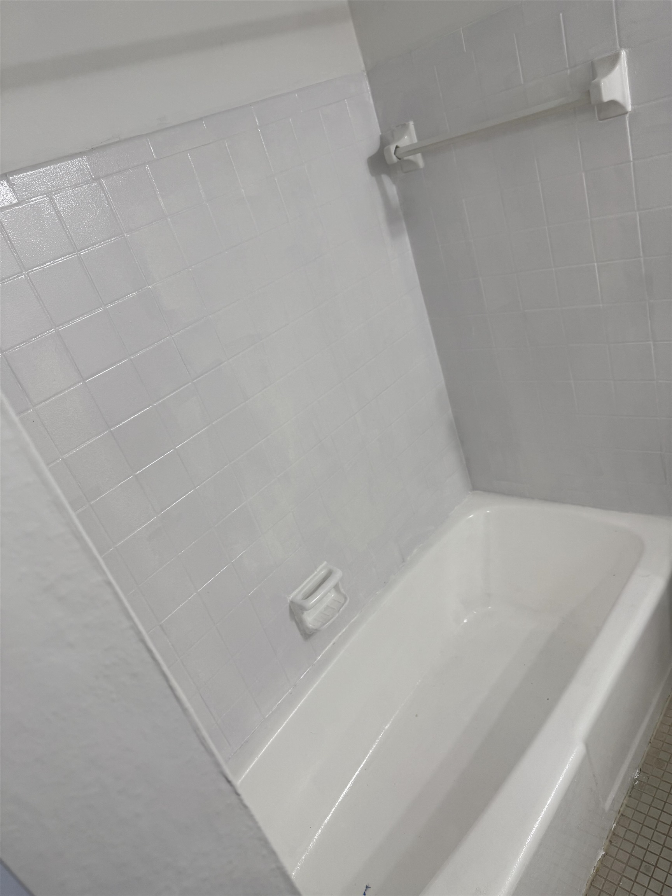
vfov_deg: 71.6
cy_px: 448
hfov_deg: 56.8
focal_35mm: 24
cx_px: 336
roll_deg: +19.6
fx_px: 621
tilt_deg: -22.4
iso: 160
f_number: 1.78
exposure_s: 1/120
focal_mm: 6.76
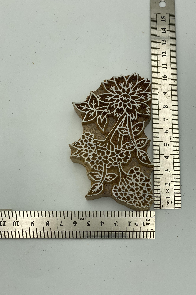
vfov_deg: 36.2
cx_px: 105
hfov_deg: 24.6
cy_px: 148
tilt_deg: -75.5
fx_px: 449
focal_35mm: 55
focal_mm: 6
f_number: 2
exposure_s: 1/761
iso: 20
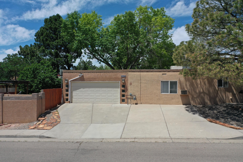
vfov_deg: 46.4
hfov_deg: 65.5
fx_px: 189
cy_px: 81
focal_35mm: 28
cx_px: 122
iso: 100
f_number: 3.2
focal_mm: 10.26
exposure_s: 1/2500
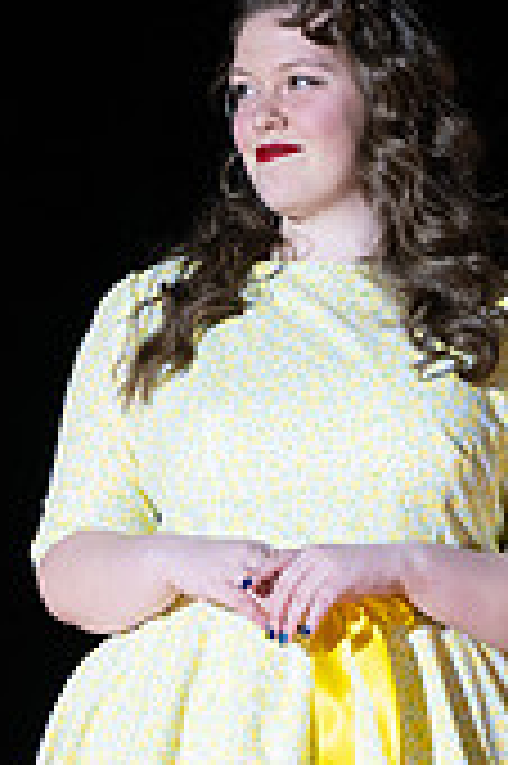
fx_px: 8865
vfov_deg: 4.9
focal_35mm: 418
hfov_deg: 3.3
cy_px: 644
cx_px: 275
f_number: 3.5
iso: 800
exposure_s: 1/500
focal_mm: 105
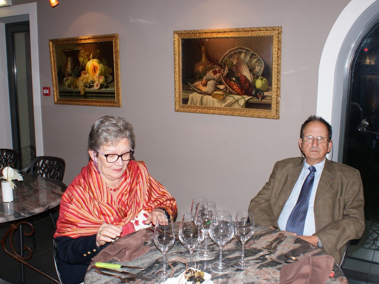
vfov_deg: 42.9
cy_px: 140
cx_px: 197
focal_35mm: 33
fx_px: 361
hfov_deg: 55.3
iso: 400
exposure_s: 1/60
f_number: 5.6
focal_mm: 20
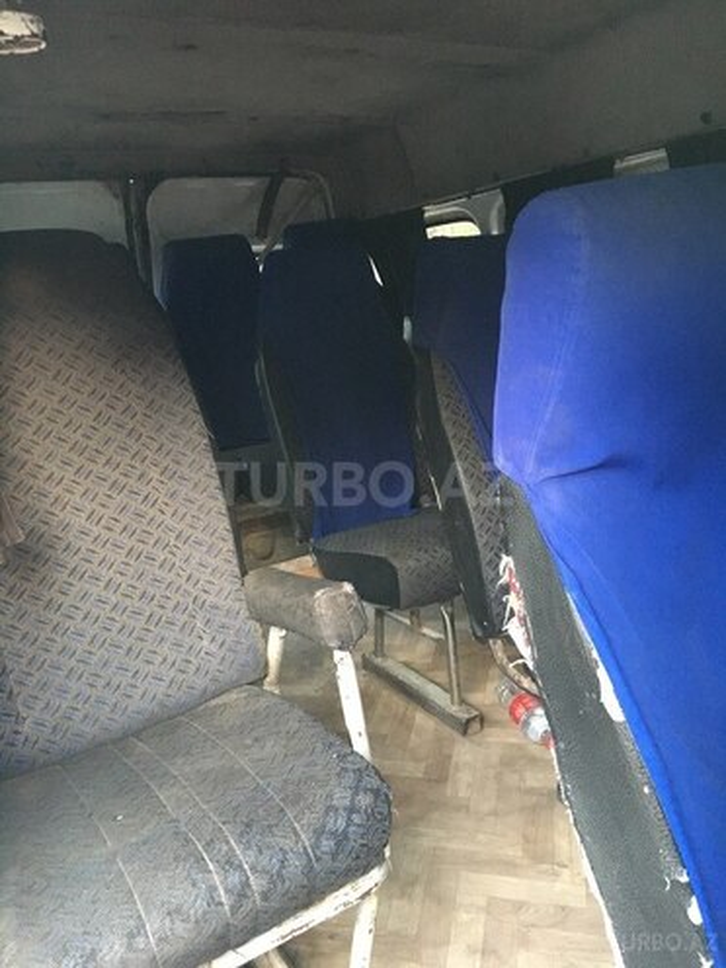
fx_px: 811
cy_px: 484
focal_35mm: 29
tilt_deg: -11.4
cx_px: 363
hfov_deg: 48.2
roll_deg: +5.1
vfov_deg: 61.7
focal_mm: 4.15
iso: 320
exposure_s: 1/17
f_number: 2.2
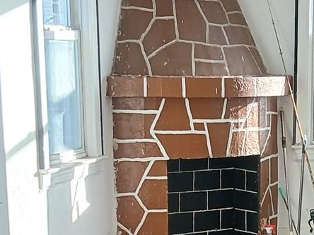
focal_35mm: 120
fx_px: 1089
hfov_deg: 16.2
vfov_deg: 11.7
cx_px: 281
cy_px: 373
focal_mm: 3.98
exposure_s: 1/60
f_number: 1.8
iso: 80
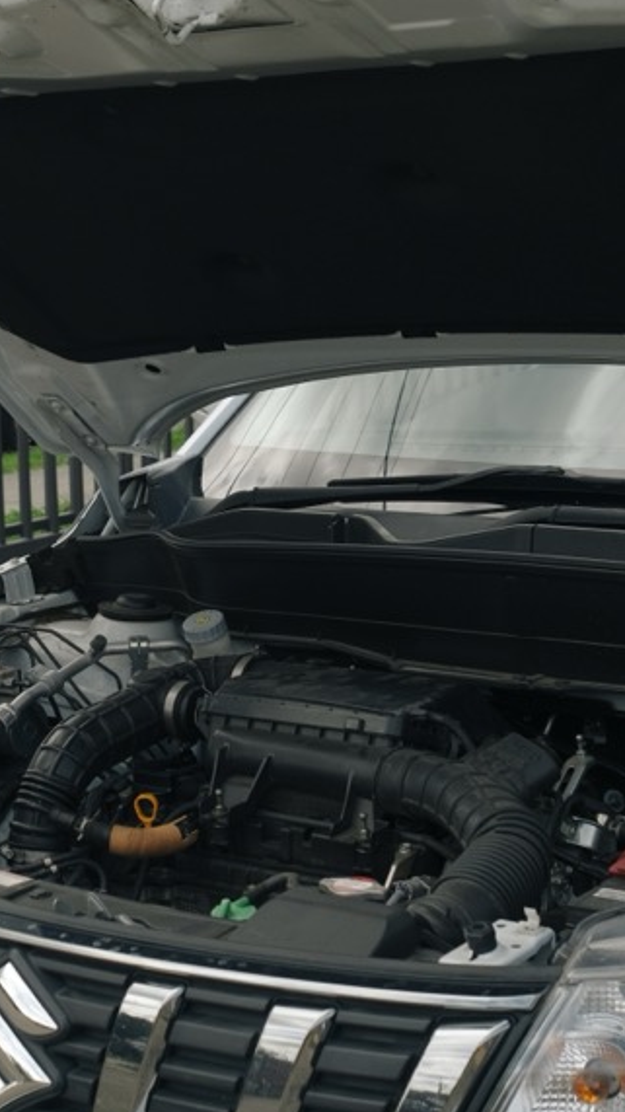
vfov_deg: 27.4
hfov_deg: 15.6
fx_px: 2270
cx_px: 181
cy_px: 423
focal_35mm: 77
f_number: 5
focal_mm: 23
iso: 160
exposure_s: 1/640
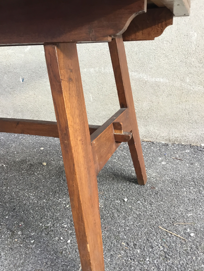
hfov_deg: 44.2
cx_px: 100
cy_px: 139
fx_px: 251
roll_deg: +2.6
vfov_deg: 56.8
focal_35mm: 32
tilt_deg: -22.9
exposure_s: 1/33
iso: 32
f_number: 2.4
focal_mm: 3.3
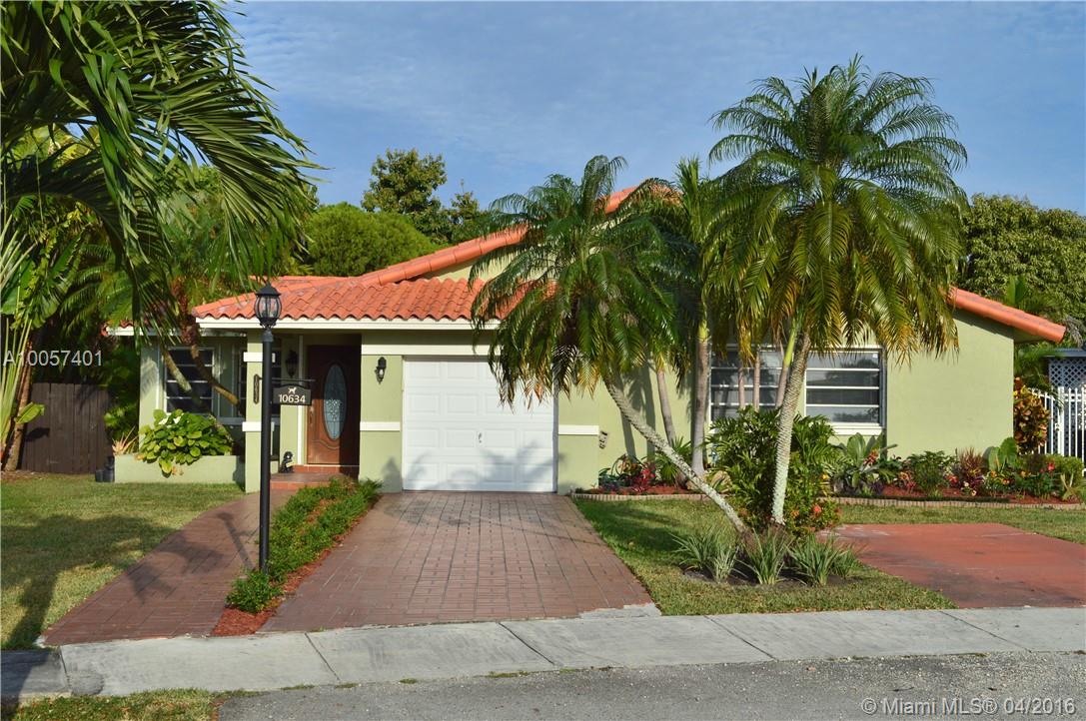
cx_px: 543
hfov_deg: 46.4
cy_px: 360
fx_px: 1265
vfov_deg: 31.8
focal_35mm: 42
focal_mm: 28
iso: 250
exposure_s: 1/500
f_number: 11
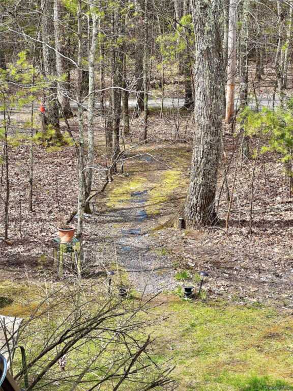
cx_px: 146
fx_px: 869
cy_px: 196
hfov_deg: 19.1
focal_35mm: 77
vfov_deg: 25.3
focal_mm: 9
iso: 32
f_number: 2.8
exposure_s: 1/236
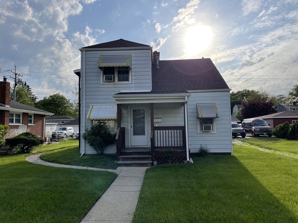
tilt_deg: +3.7
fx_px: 224
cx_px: 149
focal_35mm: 26
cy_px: 112
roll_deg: +2.0
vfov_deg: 53.1
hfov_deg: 67.3
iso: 32
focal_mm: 5.1
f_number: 1.6
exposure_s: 1/6250
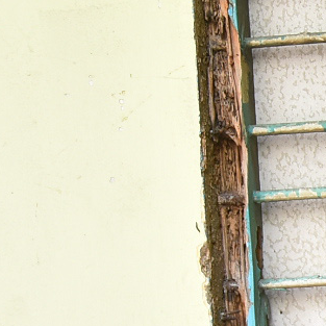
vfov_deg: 11.8
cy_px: 403
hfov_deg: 10.8
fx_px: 1545
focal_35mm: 145
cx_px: 699
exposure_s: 1/200
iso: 360
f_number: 3.8
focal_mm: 22
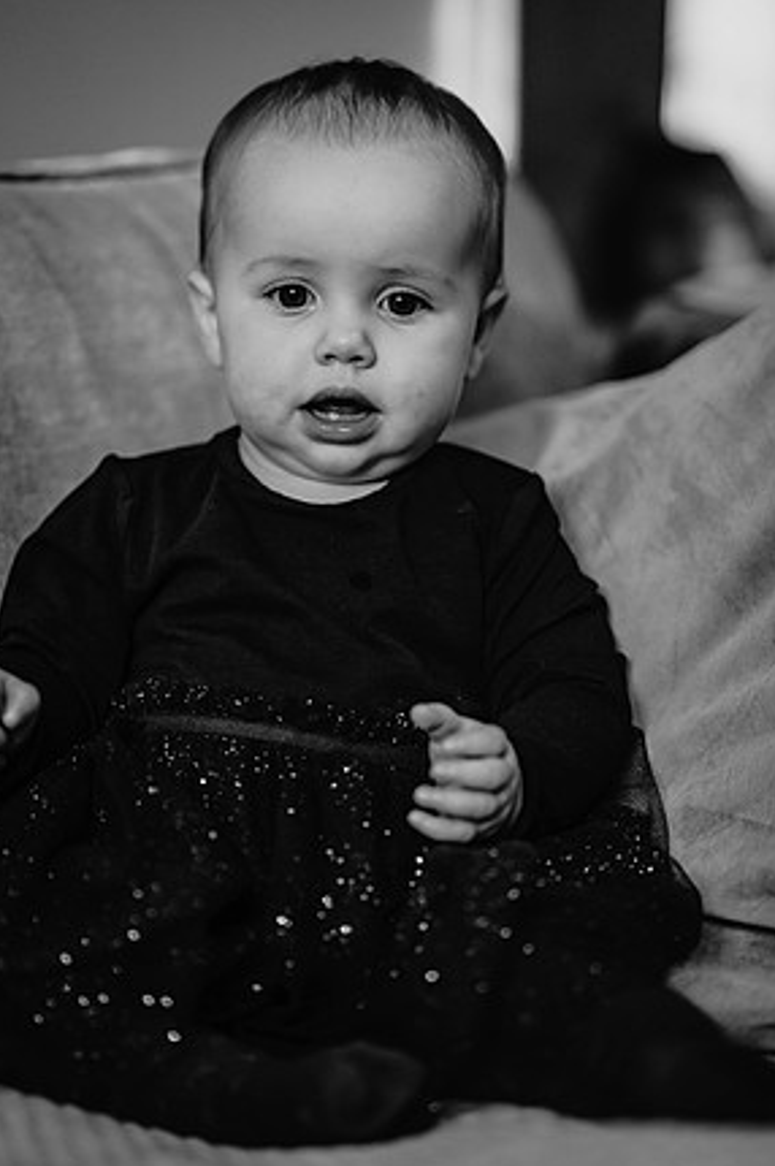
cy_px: 578
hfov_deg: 15.3
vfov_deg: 22.9
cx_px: 386
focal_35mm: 89
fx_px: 2878
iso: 220
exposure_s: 1/160
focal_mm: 85
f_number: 1.8
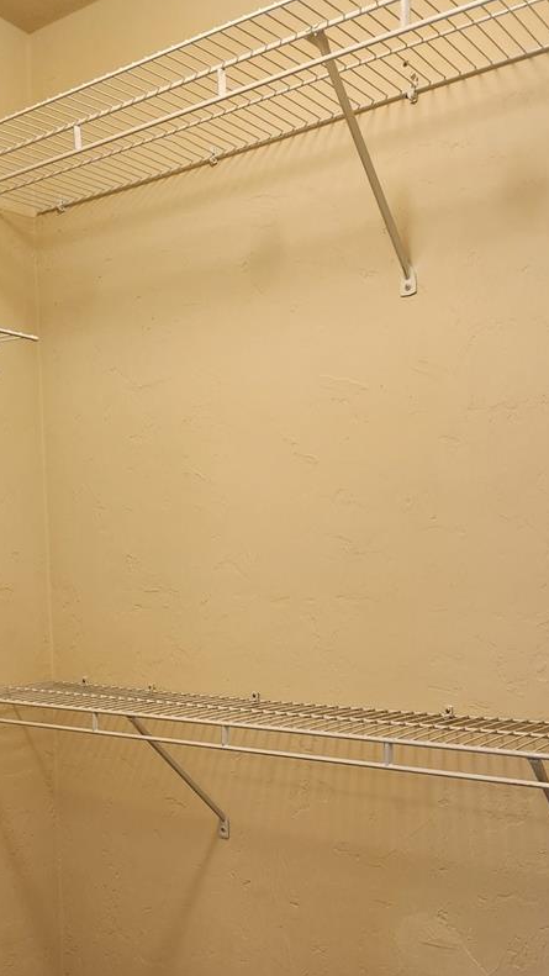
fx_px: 983
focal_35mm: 38
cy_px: 681
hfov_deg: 30.9
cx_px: 174
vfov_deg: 51.4
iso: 400
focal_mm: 5.4
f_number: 1.8
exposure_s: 1/120
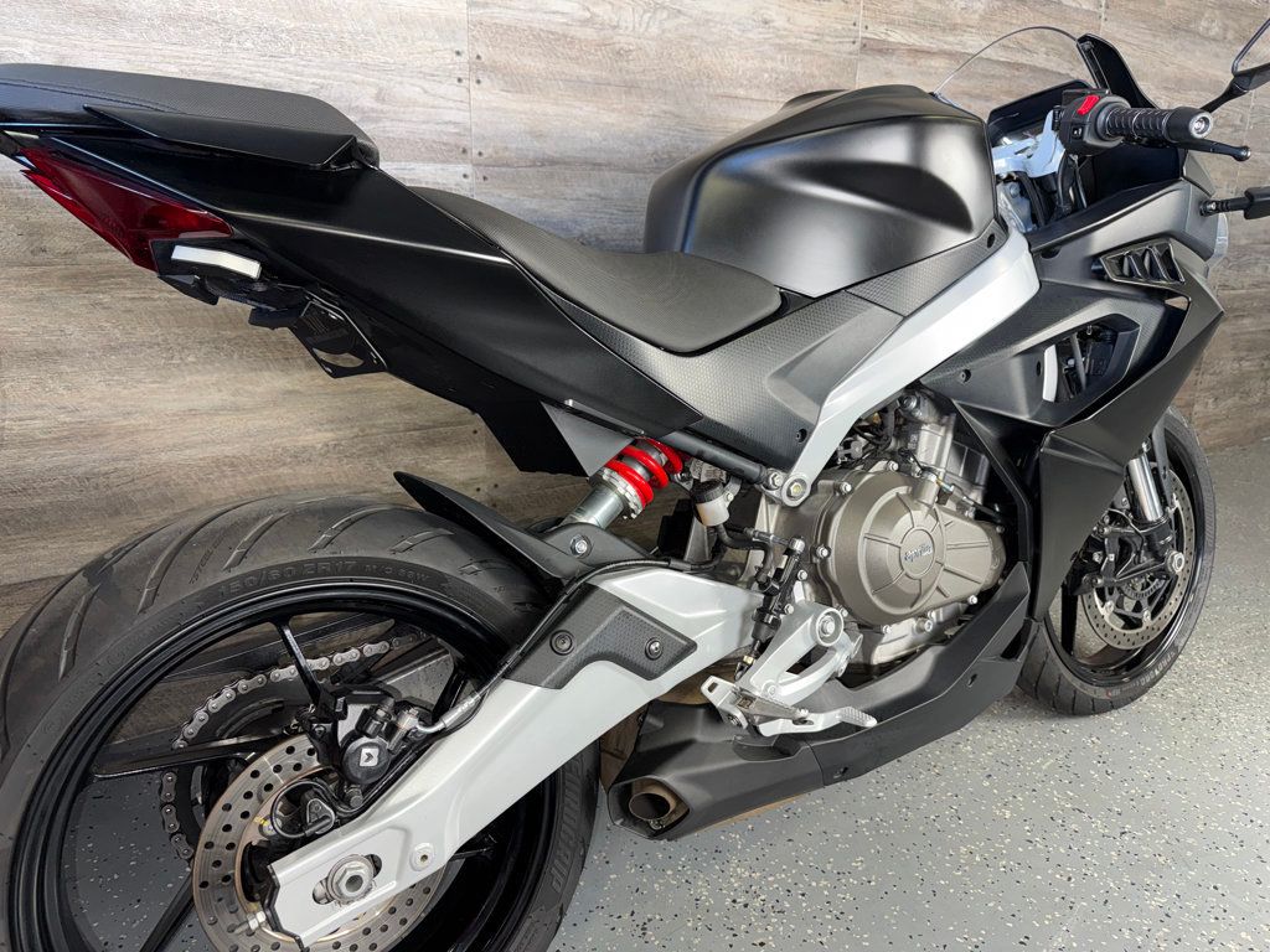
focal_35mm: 24
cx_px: 635
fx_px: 881
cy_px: 476
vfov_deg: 56.8
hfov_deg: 71.6
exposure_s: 1/18
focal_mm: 6.76
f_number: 1.78
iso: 80
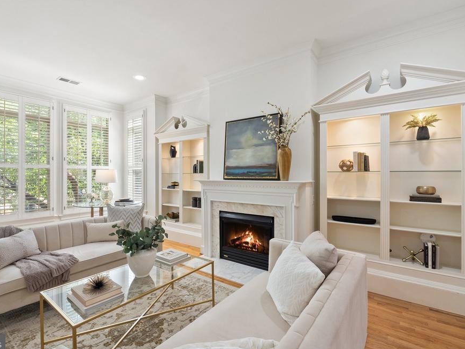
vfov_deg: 74.7
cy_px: 171
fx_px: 228
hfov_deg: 90.9
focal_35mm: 17
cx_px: 220
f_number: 8
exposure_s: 1/8
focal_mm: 10
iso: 800
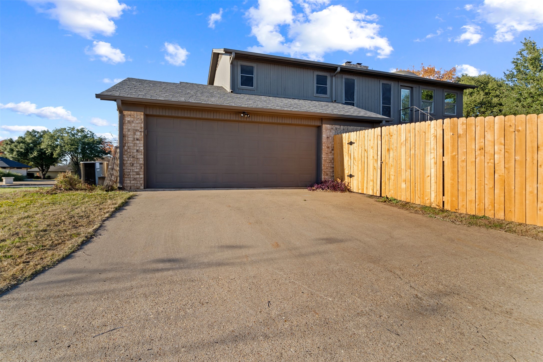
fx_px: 271
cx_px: 272
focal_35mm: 18
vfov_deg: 67.4
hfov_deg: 90.0
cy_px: 181
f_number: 7.1
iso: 400
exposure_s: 1/100
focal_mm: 18
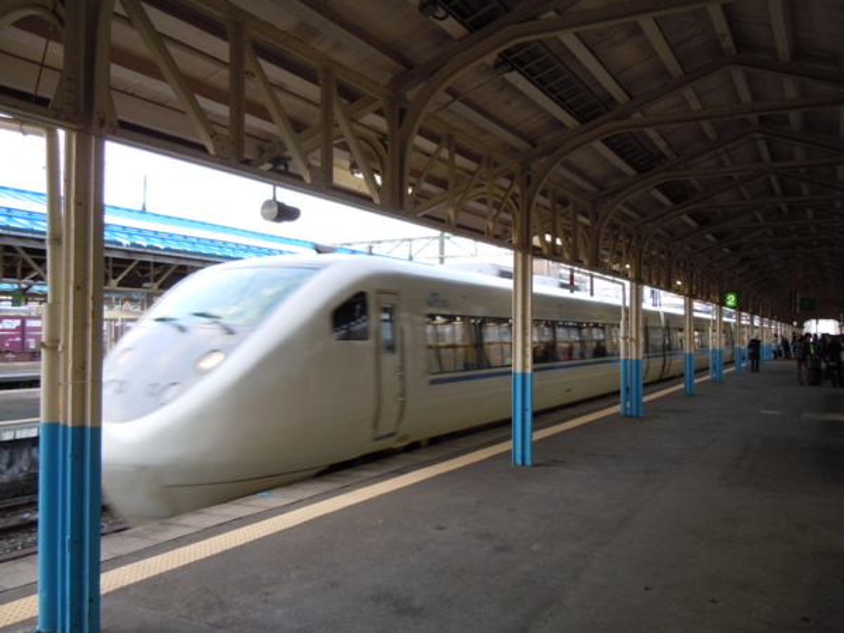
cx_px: 422
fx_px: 731
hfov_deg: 60.0
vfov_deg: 46.8
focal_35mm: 30
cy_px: 316
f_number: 3.5
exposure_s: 1/60
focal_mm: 5.4
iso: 160
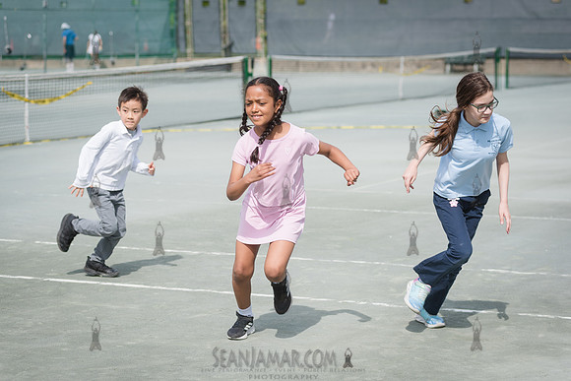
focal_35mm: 100
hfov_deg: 20.4
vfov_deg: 13.7
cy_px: 190
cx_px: 286
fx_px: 1586
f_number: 4
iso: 100
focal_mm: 100
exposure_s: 1/800
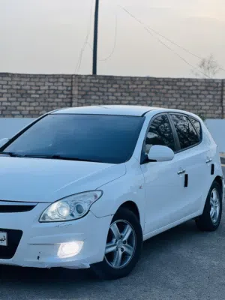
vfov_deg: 25.3
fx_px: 667
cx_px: 112
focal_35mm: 77
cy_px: 150
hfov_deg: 19.1
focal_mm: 9
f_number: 2.8
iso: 100
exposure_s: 1/121
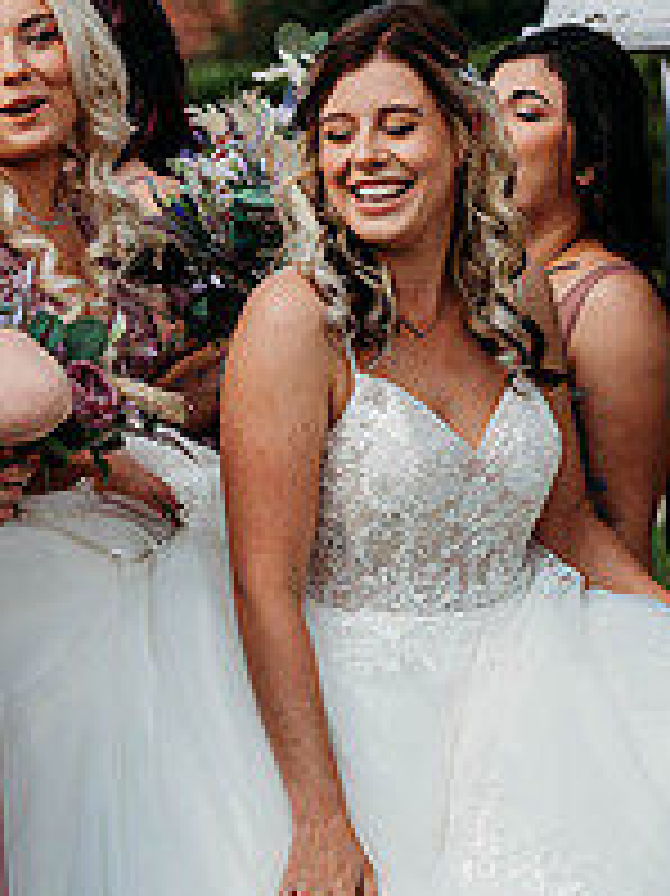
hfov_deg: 8.0
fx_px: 4779
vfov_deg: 10.7
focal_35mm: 185
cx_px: 348
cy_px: 459
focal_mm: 85
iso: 100
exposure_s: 1/1600
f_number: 3.5
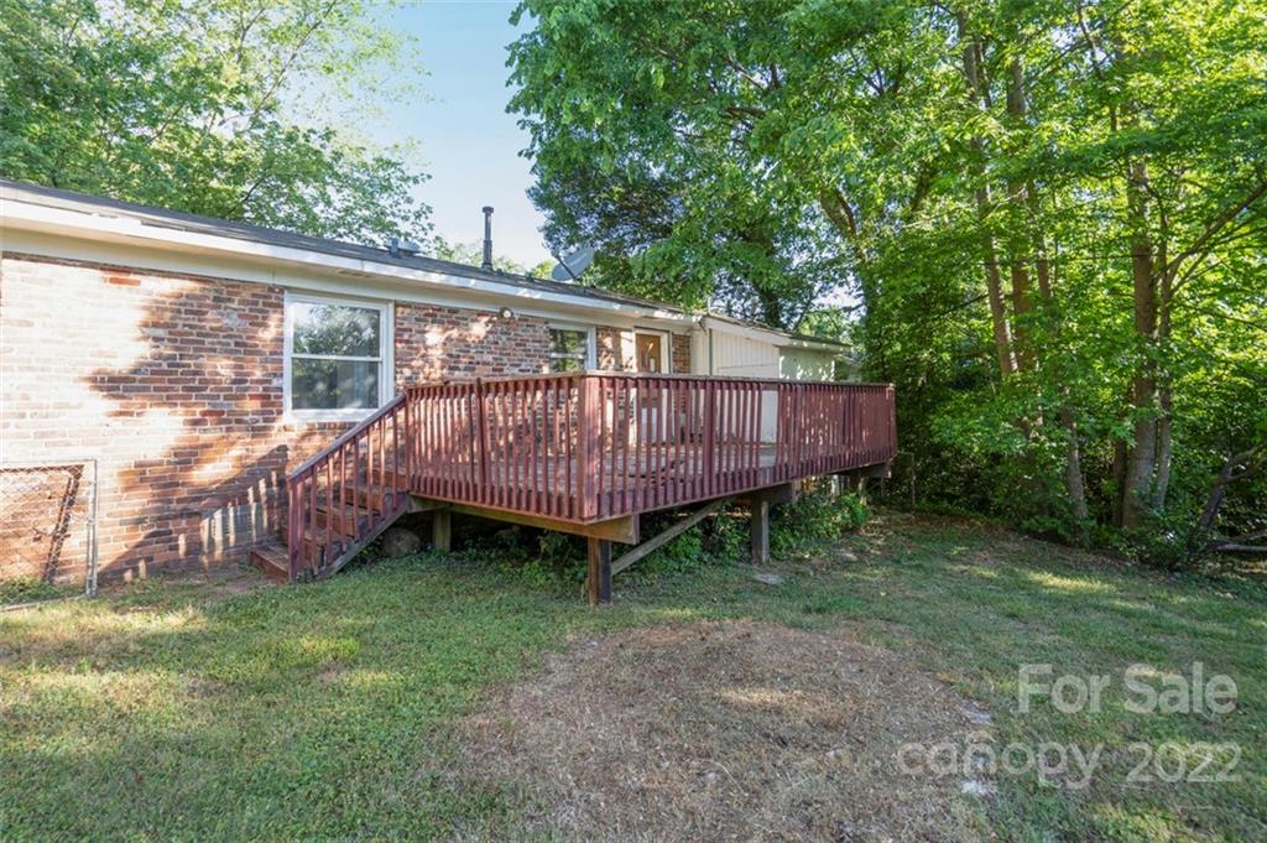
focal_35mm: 16
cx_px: 634
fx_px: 563
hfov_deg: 96.8
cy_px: 422
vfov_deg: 73.7
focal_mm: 16
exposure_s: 1/60
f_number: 4
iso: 100
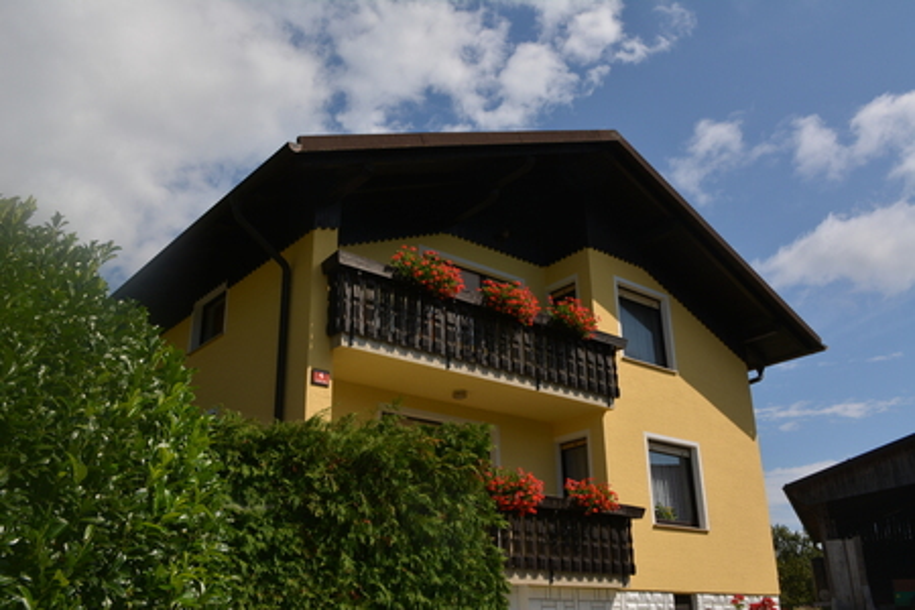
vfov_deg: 40.0
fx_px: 839
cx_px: 458
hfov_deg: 57.2
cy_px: 305
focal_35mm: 33
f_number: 11
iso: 100
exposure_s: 1/200
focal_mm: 22
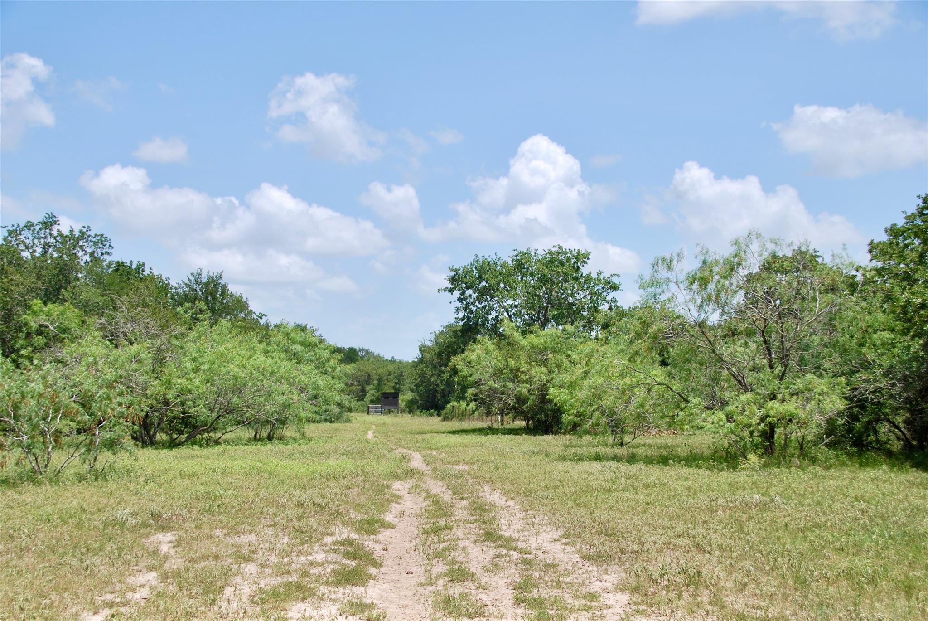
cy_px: 310
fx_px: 1239
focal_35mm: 48
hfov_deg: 41.1
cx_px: 464
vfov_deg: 28.1
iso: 100
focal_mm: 32
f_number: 8
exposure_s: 1/250
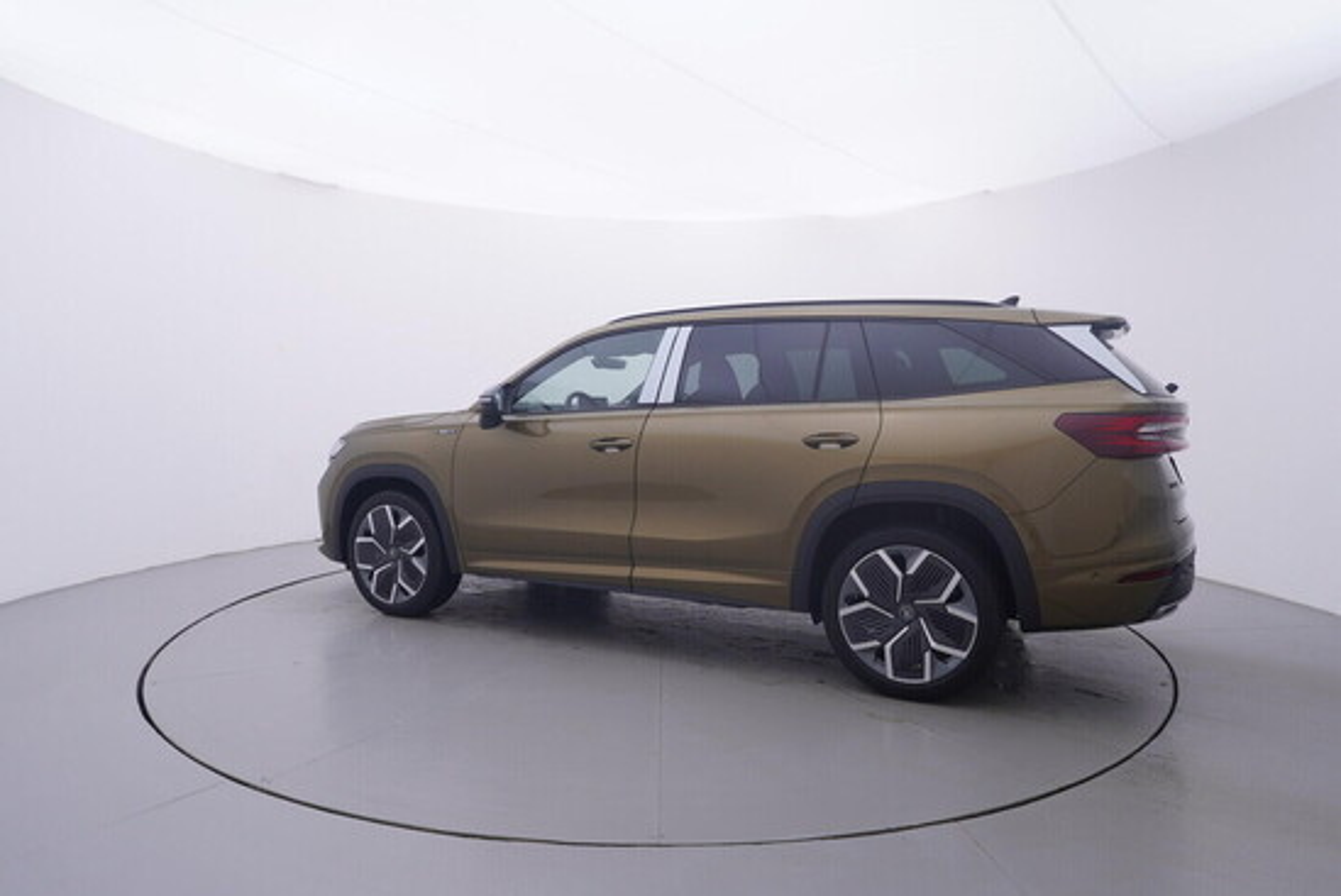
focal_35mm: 22
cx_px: 670
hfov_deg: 77.3
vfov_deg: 56.2
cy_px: 448
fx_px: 839
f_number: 5
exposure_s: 1/80
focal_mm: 15
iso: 200
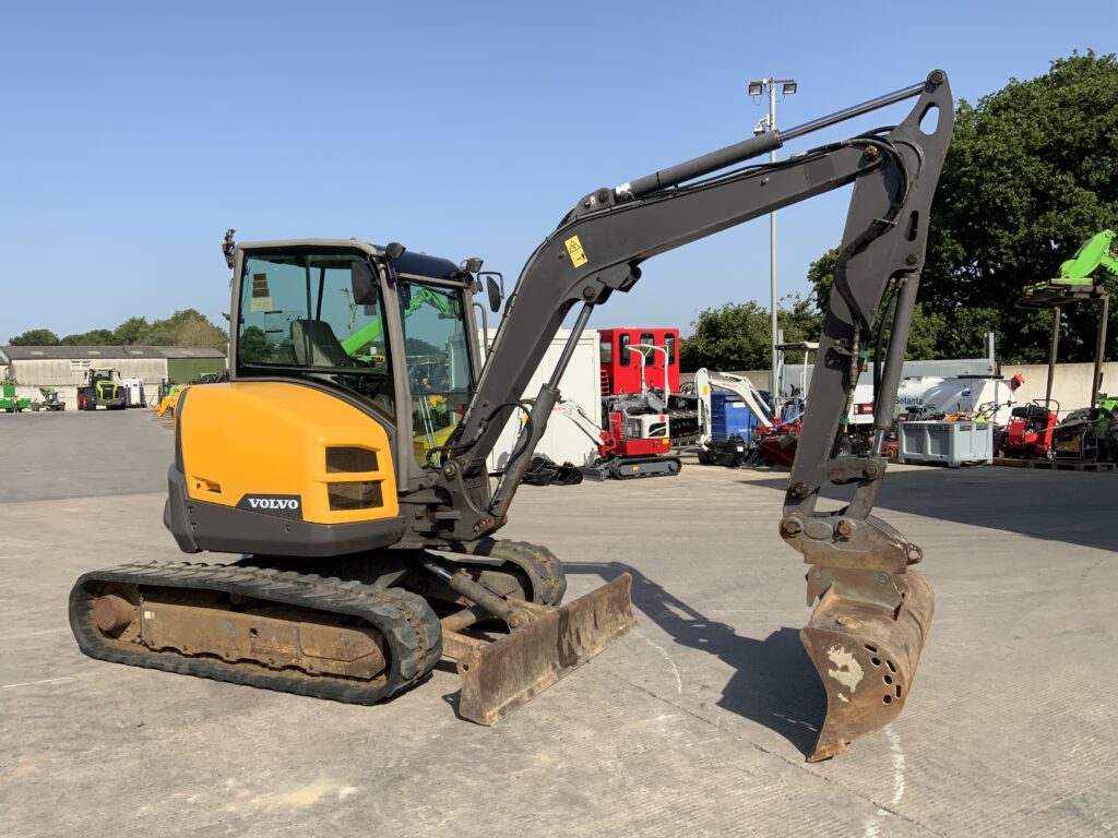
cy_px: 419
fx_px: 937
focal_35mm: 29
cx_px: 559
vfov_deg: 48.2
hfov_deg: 61.7
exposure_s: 1/2141
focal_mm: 3
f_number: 1.8
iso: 20
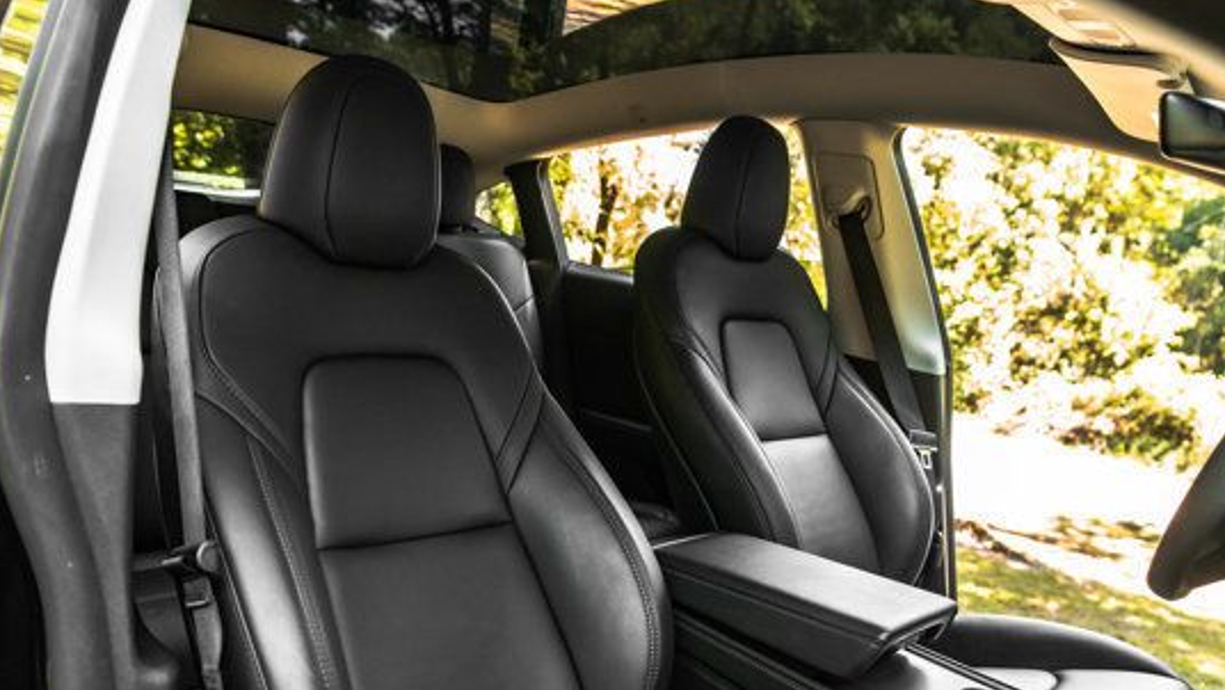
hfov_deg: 64.3
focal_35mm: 30
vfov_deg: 38.9
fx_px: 975
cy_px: 396
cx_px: 603
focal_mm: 24
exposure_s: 1/320
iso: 1600
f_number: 4
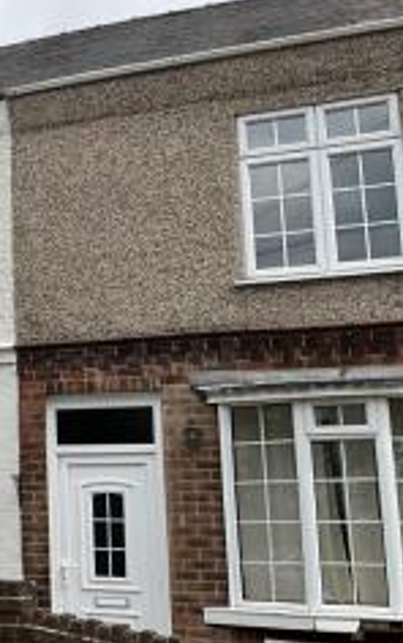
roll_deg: -1.4
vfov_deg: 36.8
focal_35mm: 55
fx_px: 964
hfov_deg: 20.7
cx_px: -170
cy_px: 358
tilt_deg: +10.2
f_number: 1.8
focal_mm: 3
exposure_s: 1/2320
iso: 25
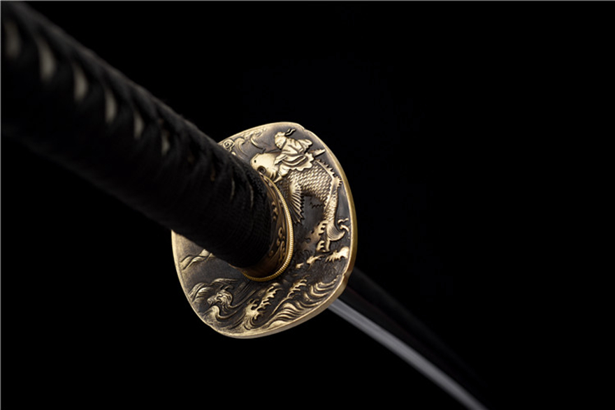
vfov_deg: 22.6
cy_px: 205
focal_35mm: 60
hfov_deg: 33.4
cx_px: 308
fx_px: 1025
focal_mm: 60
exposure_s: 1/160
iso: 100
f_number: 7.1
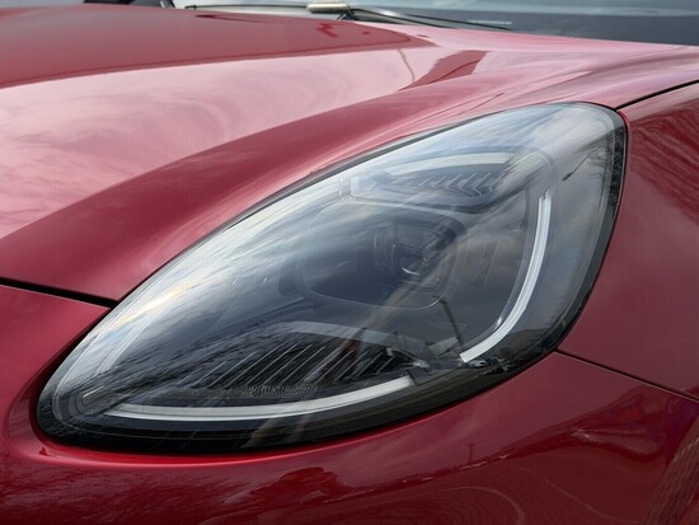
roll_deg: -1.2
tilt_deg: -15.1
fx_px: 970
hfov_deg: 39.6
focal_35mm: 48
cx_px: 350
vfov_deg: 30.3
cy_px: 262
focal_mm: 6.76
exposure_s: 1/3704
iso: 64
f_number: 1.78
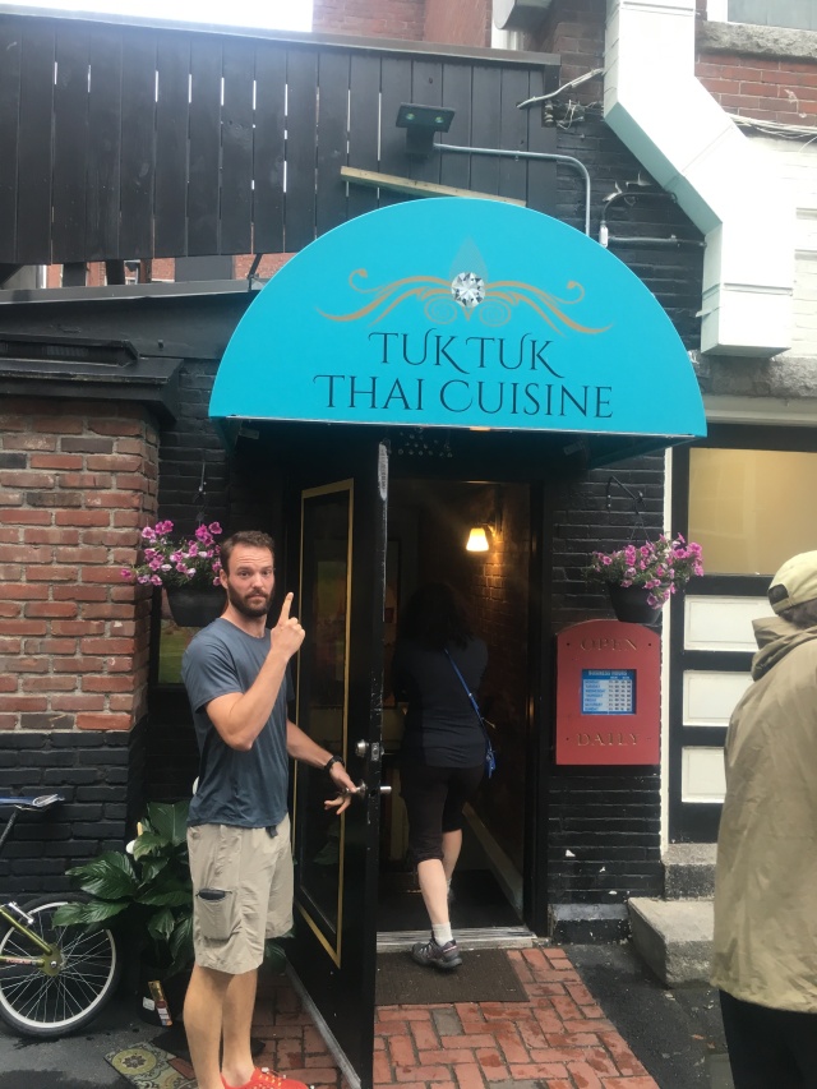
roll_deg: -0.1
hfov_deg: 48.2
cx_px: 408
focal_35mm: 29
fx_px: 912
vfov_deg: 61.7
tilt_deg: +1.4
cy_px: 544
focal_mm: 4.15
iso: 25
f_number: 2.2
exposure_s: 1/30
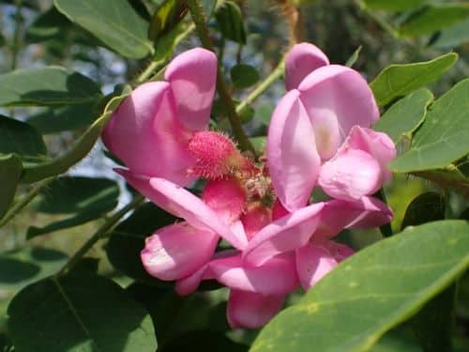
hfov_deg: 60.0
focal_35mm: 30
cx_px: 234
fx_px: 406
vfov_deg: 46.8
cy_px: 176
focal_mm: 5.4
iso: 100
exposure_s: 1/160
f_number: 9
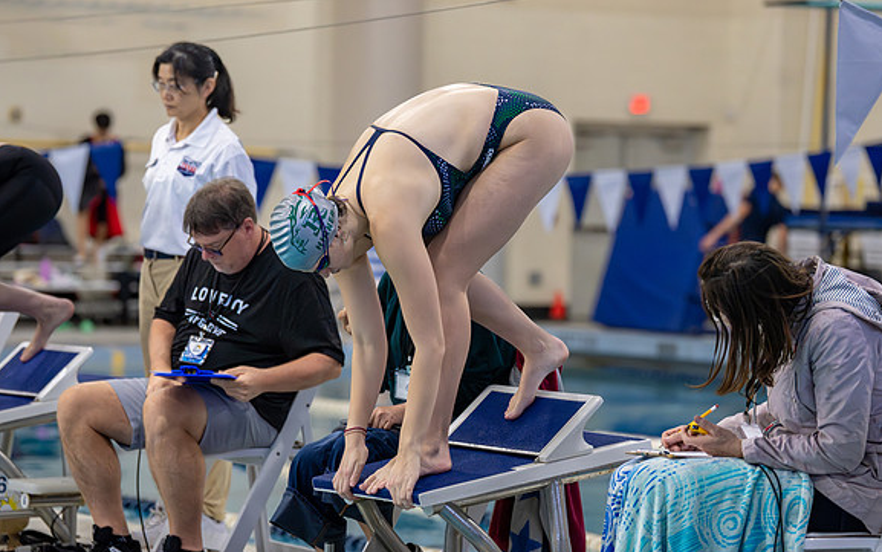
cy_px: 259
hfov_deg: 14.9
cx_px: 412
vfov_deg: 9.4
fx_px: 3366
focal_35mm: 140
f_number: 2.8
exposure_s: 1/1000
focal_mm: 115
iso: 2500
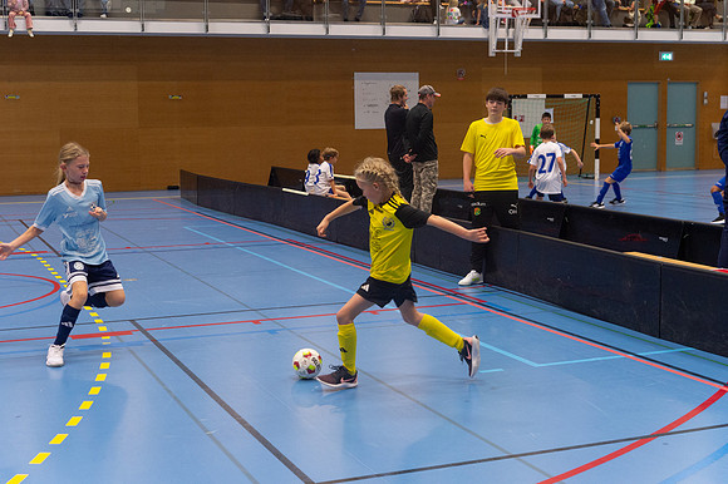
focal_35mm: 56
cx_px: 364
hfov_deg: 35.7
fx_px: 1132
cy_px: 242
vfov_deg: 24.2
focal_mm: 56
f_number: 3.5
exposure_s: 1/400
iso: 3600
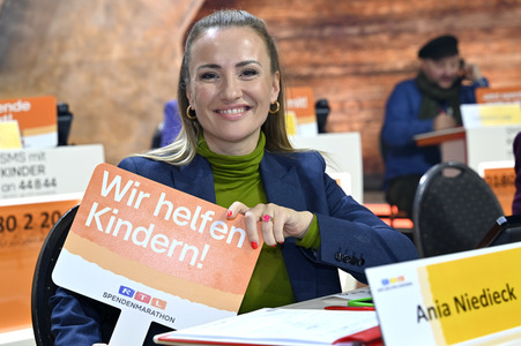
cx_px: 260
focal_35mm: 59
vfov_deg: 23.0
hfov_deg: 34.0
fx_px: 853
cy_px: 173
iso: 1000
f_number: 4
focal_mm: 59
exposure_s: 1/200
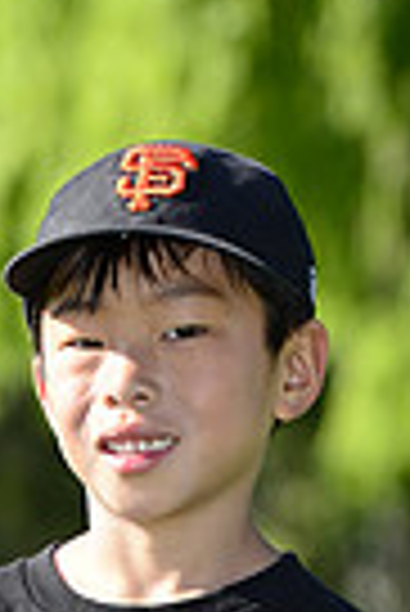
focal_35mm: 595
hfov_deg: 2.3
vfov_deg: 3.4
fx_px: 10138
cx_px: -178
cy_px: 1130
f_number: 5.6
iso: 200
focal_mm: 140
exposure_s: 1/500
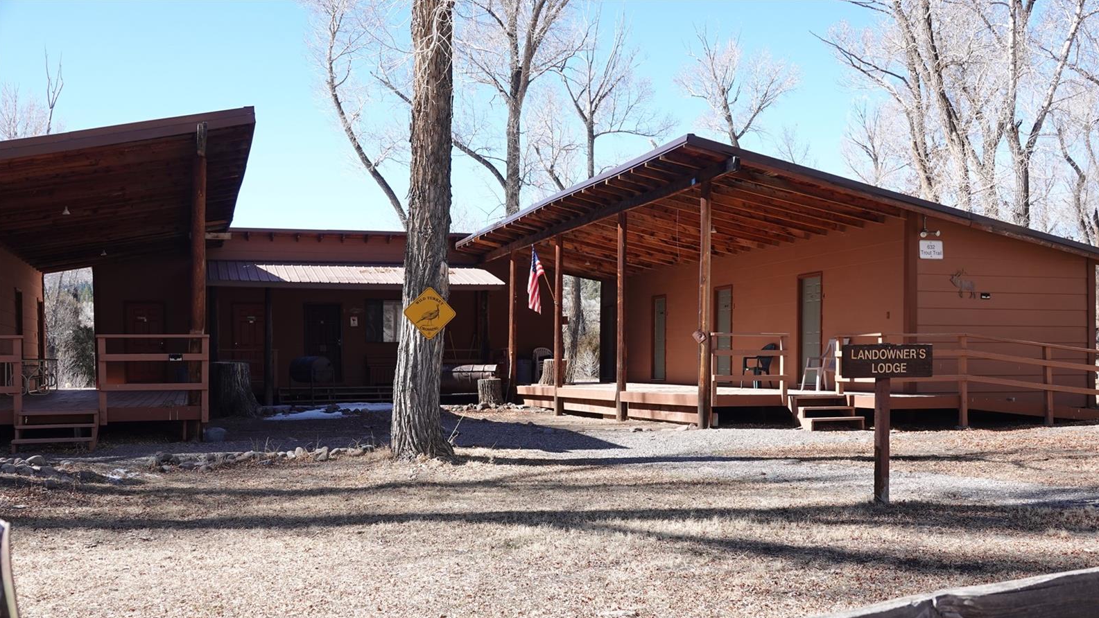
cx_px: 551
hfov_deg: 54.0
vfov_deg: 31.9
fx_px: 1078
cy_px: 368
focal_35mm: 37
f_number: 3.2
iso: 100
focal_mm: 12.96
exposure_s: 1/400
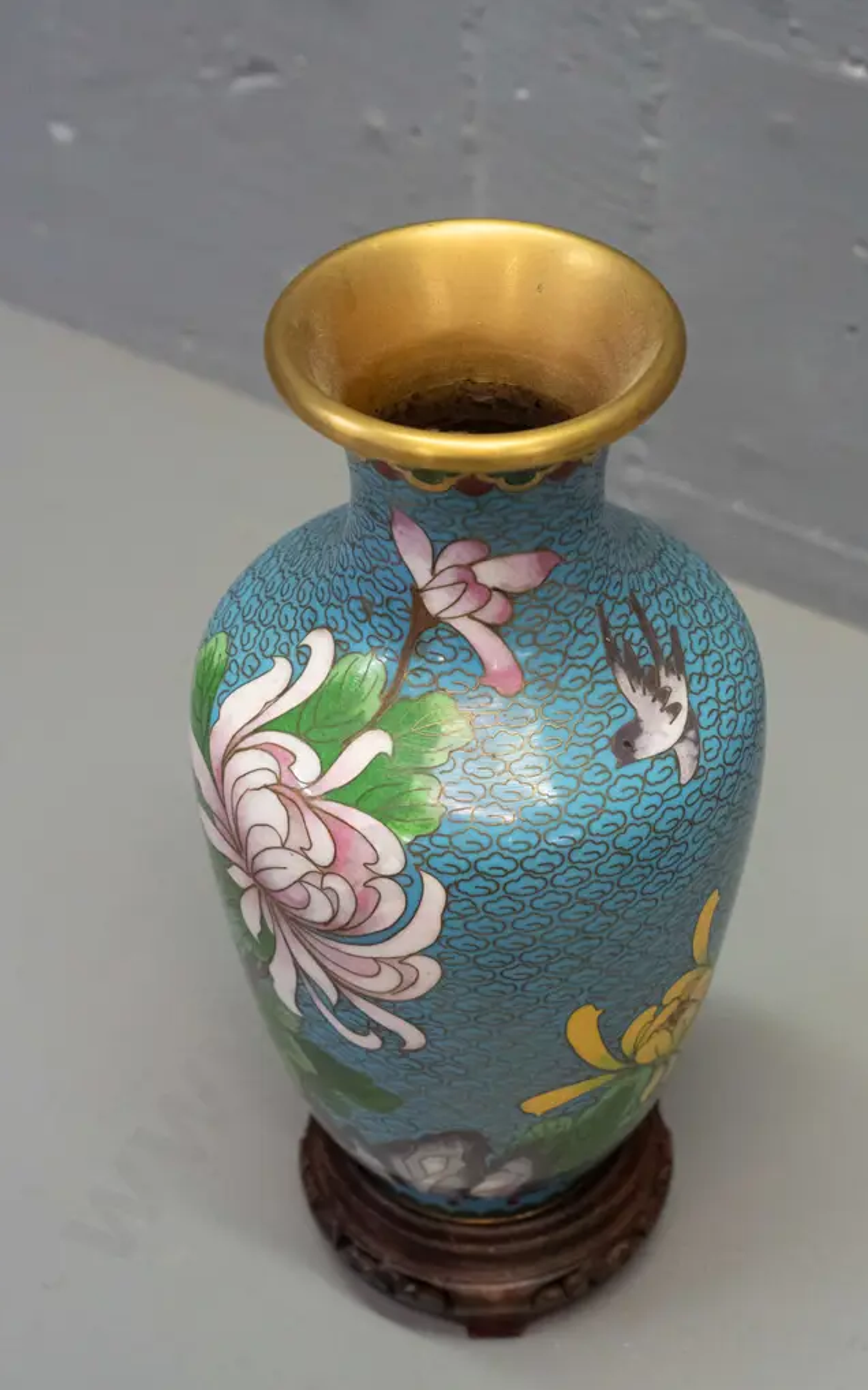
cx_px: 502
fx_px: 2423
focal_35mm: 64
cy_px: 698
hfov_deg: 20.3
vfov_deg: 32.0
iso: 3200
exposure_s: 1/200
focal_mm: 30
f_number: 5.6
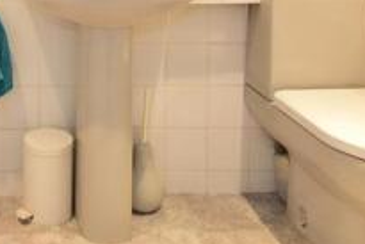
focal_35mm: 48
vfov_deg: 23.7
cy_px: -99
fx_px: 487
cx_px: 18
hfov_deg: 37.6
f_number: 6.3
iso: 500
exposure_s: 1/15
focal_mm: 10
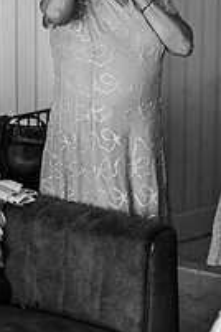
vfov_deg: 18.1
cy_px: 59
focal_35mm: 112
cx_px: 205
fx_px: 1031
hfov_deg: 12.1
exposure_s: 1/200
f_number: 1.4
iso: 560
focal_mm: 50
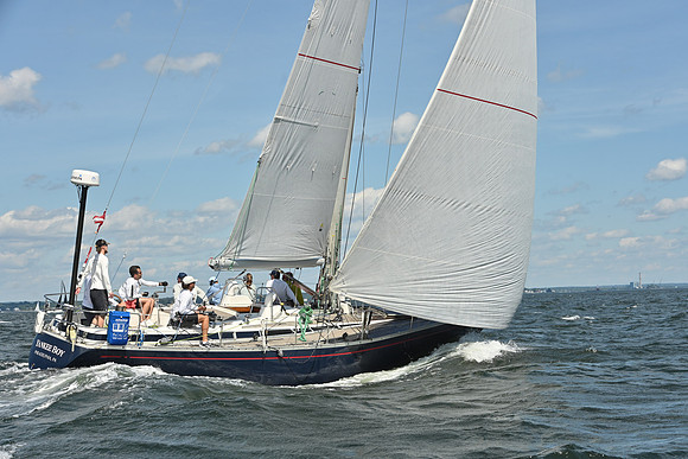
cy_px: 230
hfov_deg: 28.8
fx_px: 1338
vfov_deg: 19.5
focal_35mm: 70
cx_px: 344
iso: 250
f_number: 8
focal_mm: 70
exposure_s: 1/1250
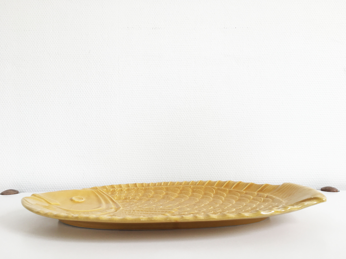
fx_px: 290
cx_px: 173
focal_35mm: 29
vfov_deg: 48.2
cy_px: 130
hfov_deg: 61.7
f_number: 2.2
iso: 32
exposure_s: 1/100
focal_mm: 4.15
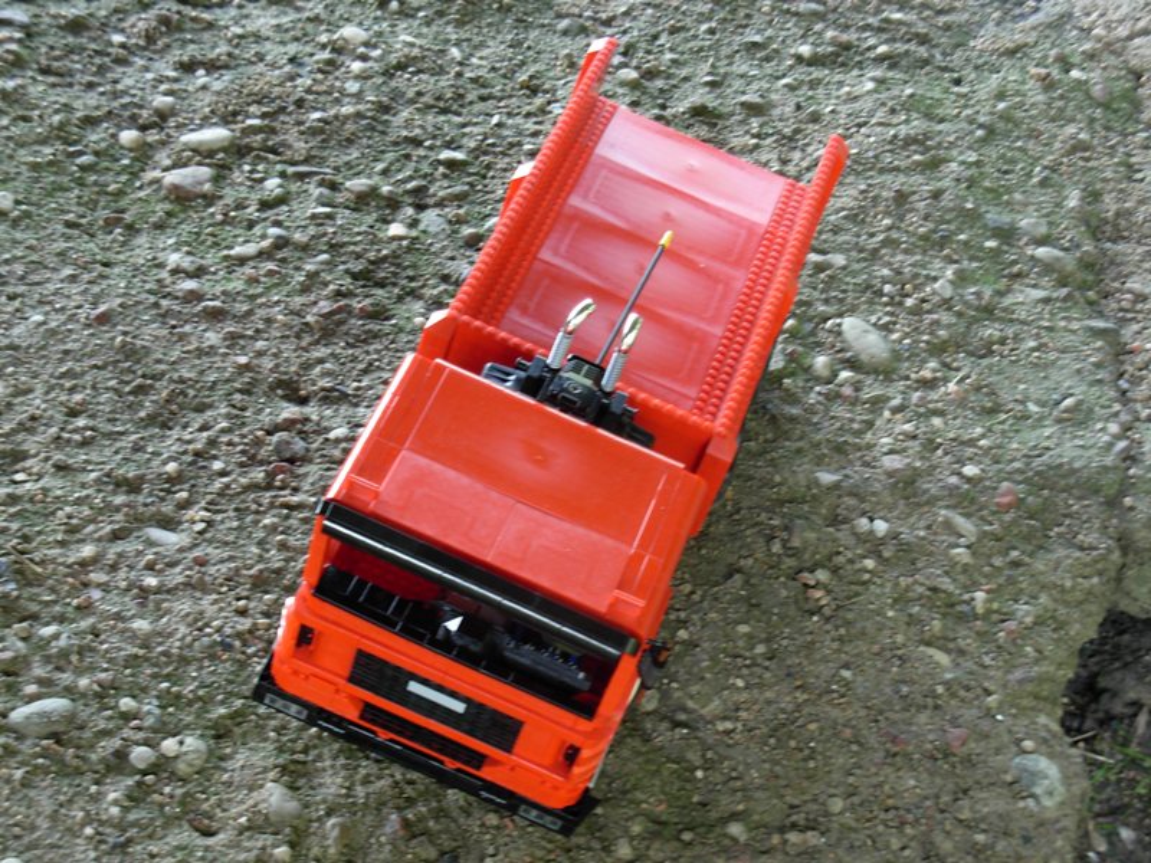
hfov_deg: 27.8
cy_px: 432
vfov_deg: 21.0
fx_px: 2328
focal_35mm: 70
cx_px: 576
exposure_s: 1/21.9
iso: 79
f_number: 3.5
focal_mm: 11.5
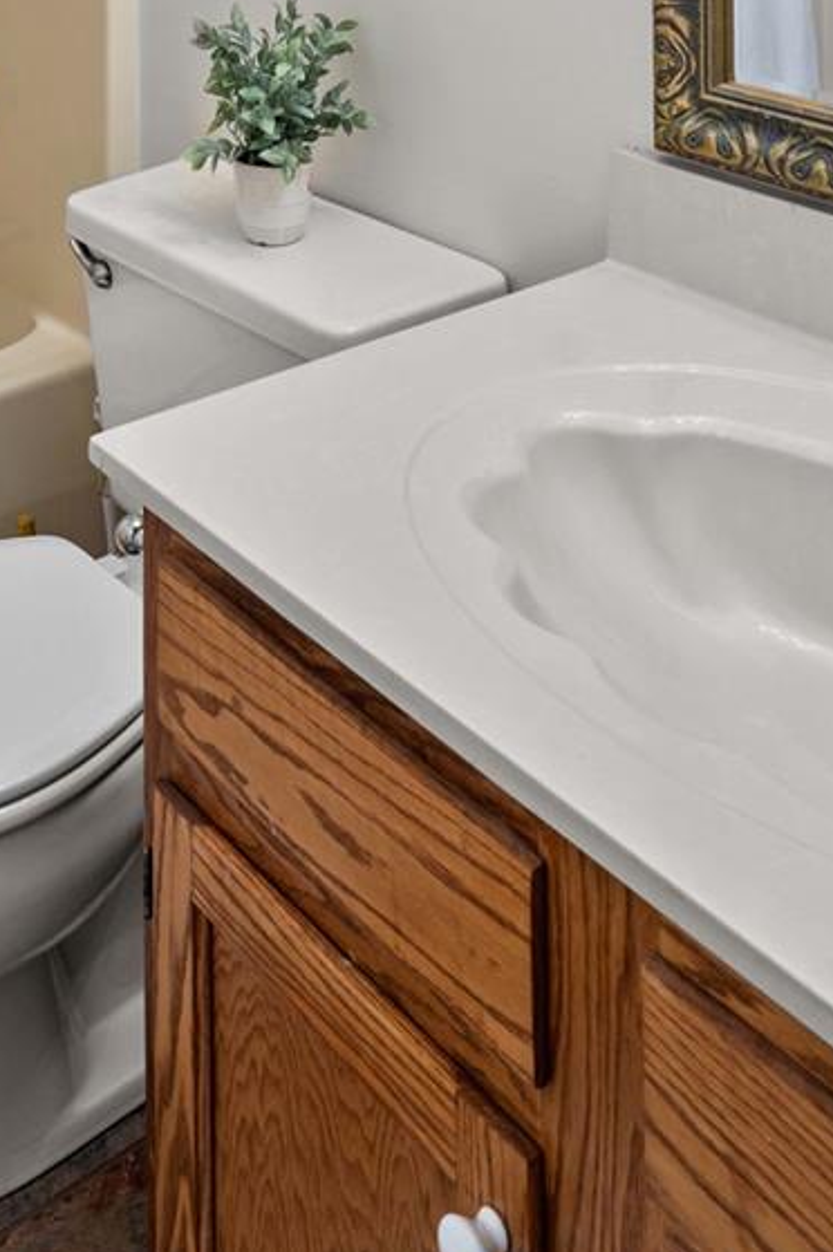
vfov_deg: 34.4
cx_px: 233
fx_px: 1529
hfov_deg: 30.1
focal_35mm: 44
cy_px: -293
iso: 100
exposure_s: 1/1.25
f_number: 8
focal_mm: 16
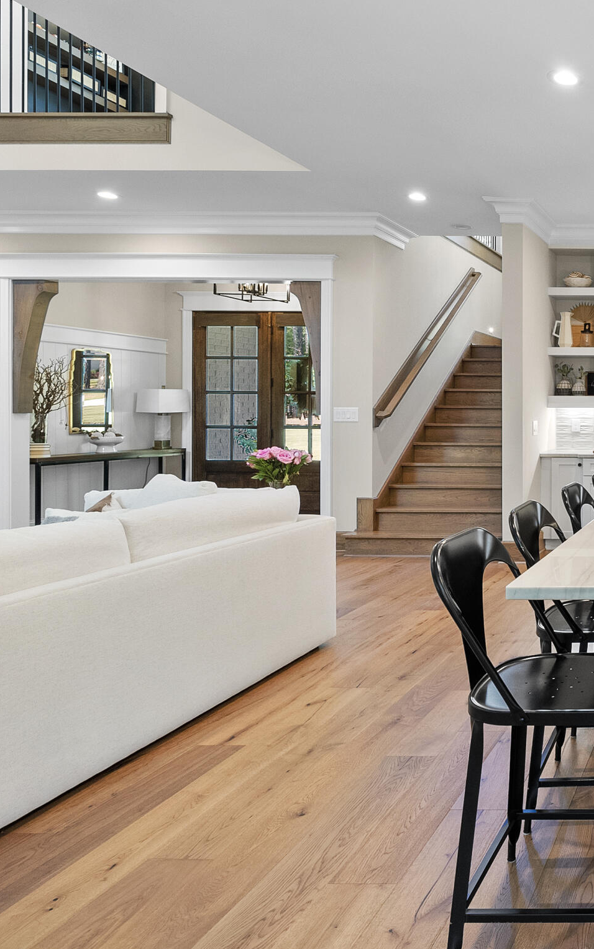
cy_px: 417
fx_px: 673
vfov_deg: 70.2
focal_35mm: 26
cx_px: 741
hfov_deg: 35.4
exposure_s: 1/8
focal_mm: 13
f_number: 7.1
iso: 800
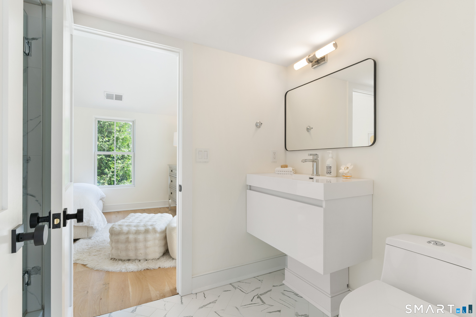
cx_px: 238
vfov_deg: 70.4
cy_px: 158
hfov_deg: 93.3
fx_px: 225
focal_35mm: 17
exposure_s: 1/20
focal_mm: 17
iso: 320
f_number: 8
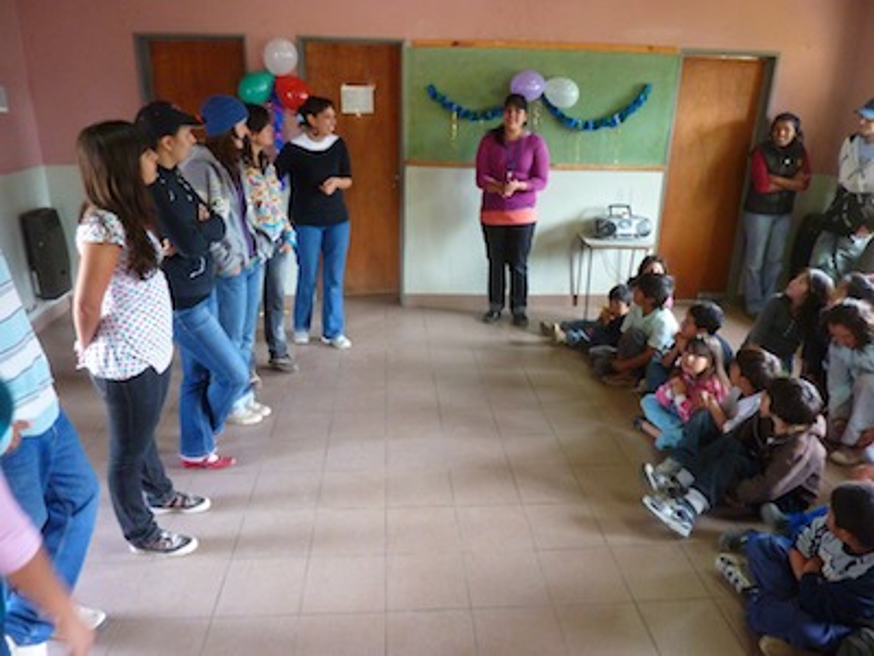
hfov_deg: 69.4
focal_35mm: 25
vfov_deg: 54.9
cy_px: 328
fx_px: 631
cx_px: 437
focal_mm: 4.1
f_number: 3.3
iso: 400
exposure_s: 1/20
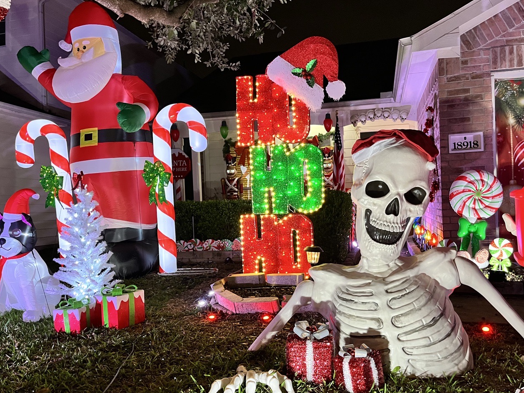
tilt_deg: -0.7
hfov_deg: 58.3
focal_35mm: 31
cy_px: 204
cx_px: 276
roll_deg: +2.7
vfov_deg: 45.4
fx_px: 469
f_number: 1.6
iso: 320
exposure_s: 1/60
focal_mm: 5.1
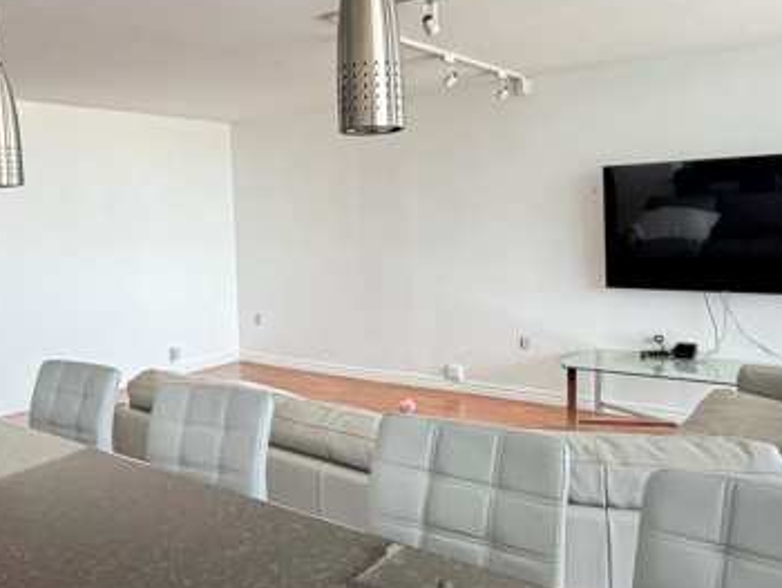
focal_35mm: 32
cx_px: 311
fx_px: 723
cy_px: 284
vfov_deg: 44.2
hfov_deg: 56.3
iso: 320
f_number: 2.2
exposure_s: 1/84
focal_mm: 2.22
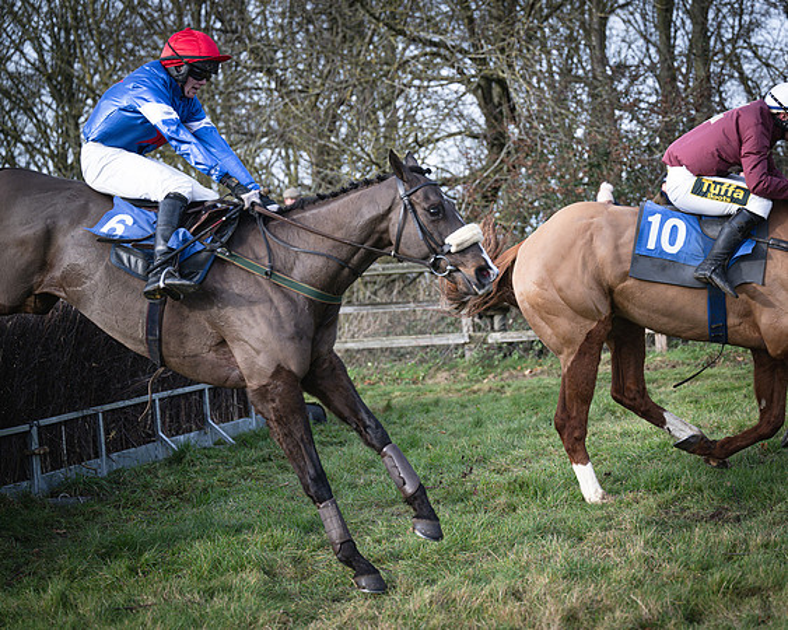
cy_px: 315
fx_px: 1838
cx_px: 473
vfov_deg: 19.4
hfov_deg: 24.2
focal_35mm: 79
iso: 400
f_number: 2.8
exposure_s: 1/2000
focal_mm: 70
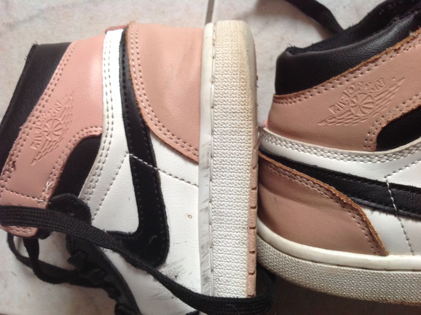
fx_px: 425
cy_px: 158
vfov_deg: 40.6
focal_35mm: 35
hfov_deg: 52.7
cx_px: 210
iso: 125
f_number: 2.4
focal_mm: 4.28
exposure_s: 1/15
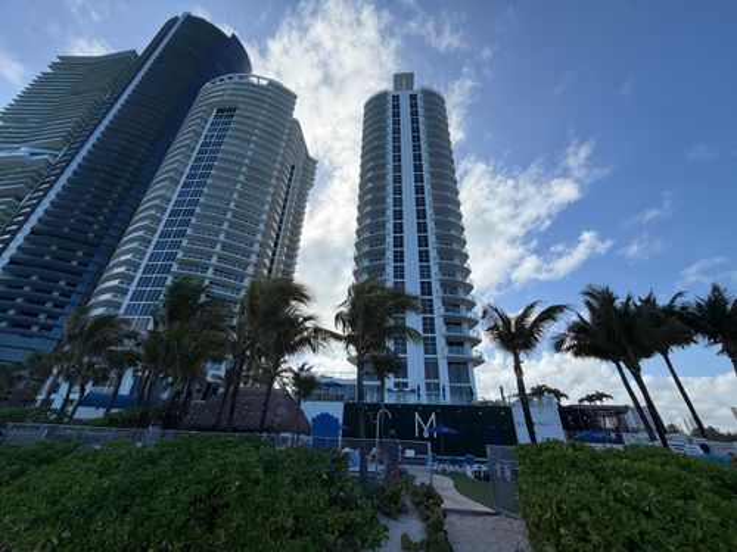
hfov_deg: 102.1
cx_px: 368
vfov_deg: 85.7
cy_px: 276
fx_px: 298
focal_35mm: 14
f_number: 2.2
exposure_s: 1/1235
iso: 32
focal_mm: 2.22
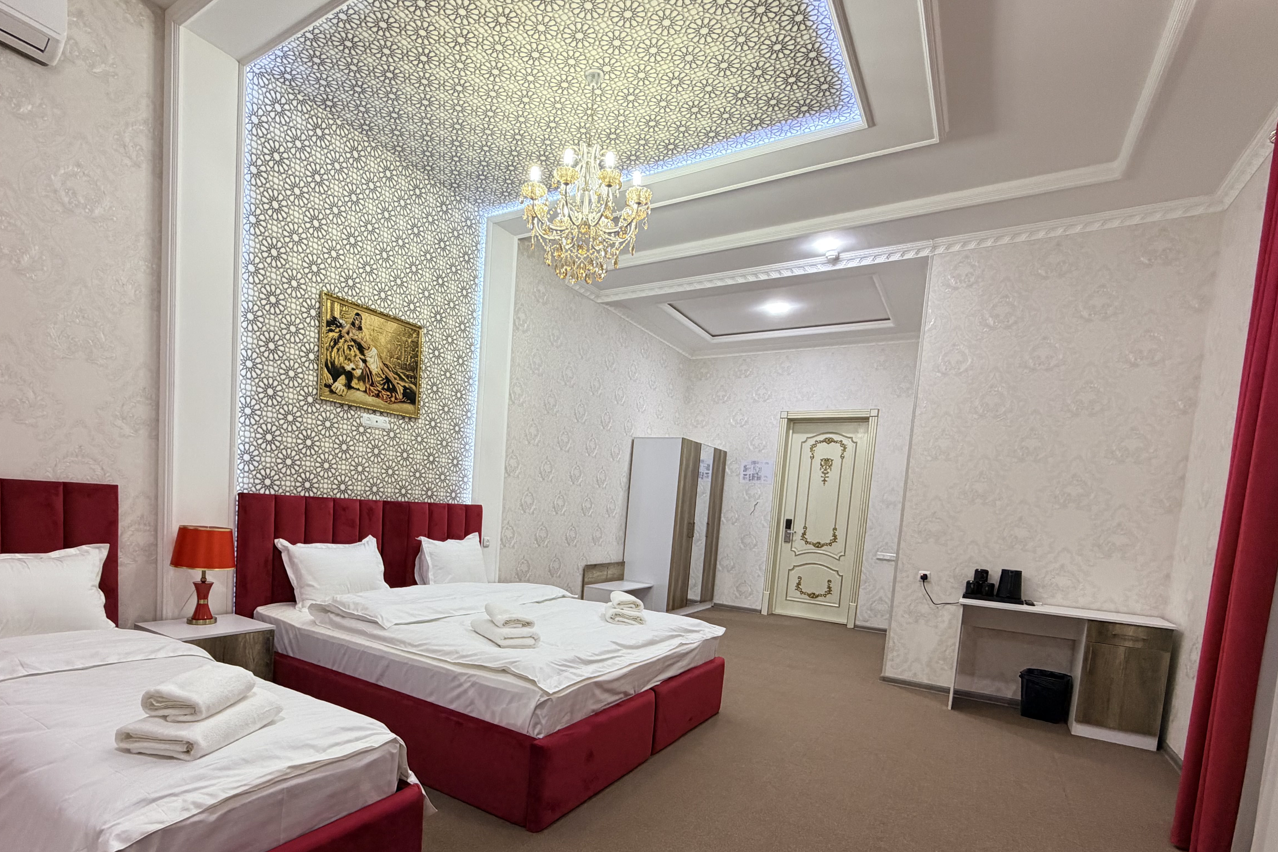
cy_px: 555
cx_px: 553
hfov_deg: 89.5
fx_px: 639
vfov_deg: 65.9
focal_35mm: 18
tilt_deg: -5.2
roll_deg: -3.7
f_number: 2.2
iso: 320
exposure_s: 1/100
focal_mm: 2.22
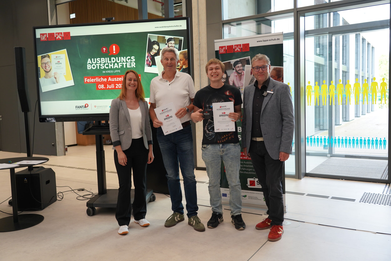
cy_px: 130
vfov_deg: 42.3
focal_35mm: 31
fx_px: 337
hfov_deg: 60.3
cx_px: 196
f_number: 4
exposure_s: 1/160
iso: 800
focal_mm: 31
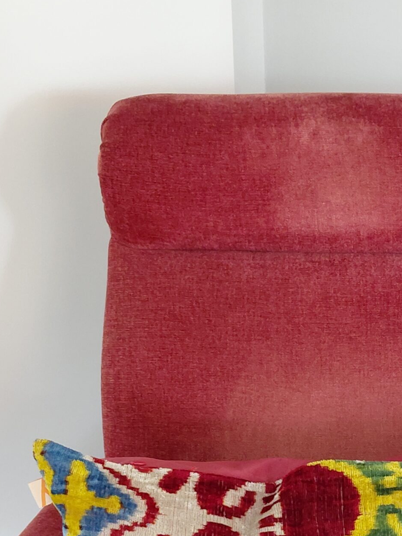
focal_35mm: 51
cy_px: 419
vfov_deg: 36.4
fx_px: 790
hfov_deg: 27.5
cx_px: 363
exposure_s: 1/60
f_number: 1.8
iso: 320
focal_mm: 4.69
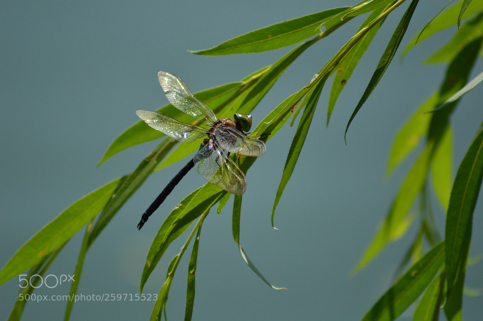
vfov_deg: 3.0
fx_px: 6032
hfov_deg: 4.6
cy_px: 160
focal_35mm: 450
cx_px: 242
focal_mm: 300
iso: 400
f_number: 5.6
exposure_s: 1/3200
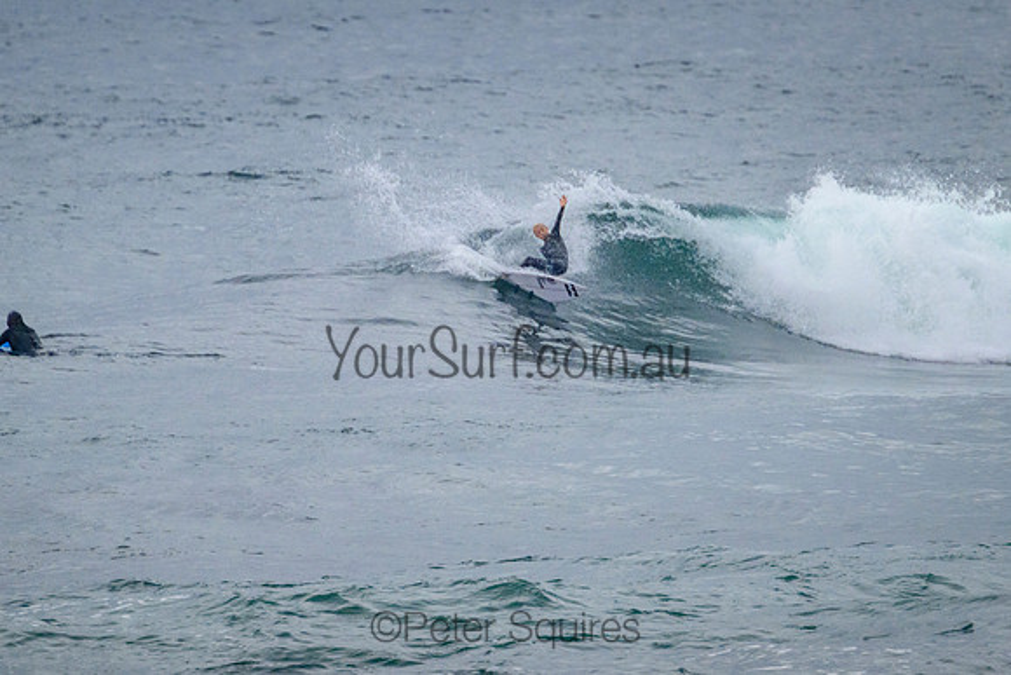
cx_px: 549
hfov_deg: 1.9
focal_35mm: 1100
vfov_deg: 1.3
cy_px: 281
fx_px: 30889
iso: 1800
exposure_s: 1/2000
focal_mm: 800
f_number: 11
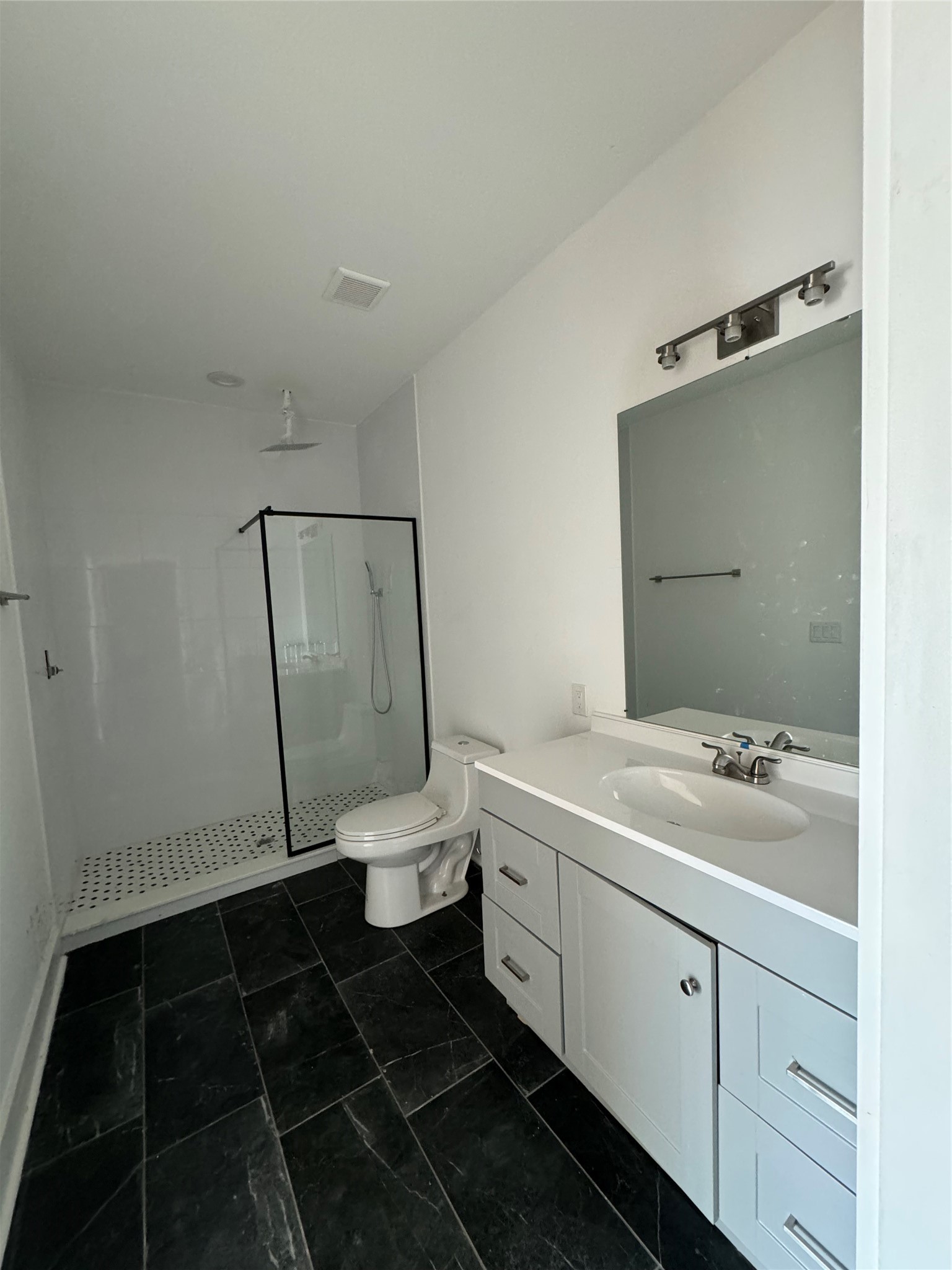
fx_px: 513
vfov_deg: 102.1
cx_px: 476
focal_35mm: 14
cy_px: 635
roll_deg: +2.6
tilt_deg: -4.7
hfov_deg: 85.7
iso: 400
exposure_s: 1/60
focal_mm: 2.22
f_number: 2.2
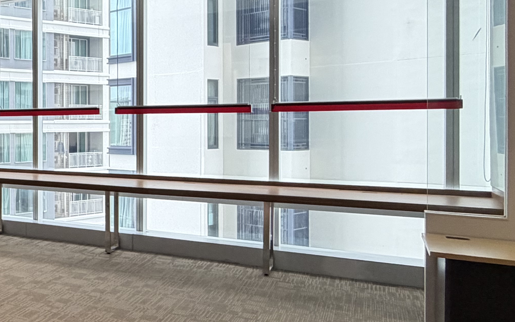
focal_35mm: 42
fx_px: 589
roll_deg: +1.0
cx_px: -131
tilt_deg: -0.2
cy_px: 130
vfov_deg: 30.5
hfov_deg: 35.1
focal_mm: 2.22
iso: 160
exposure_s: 1/50
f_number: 2.2
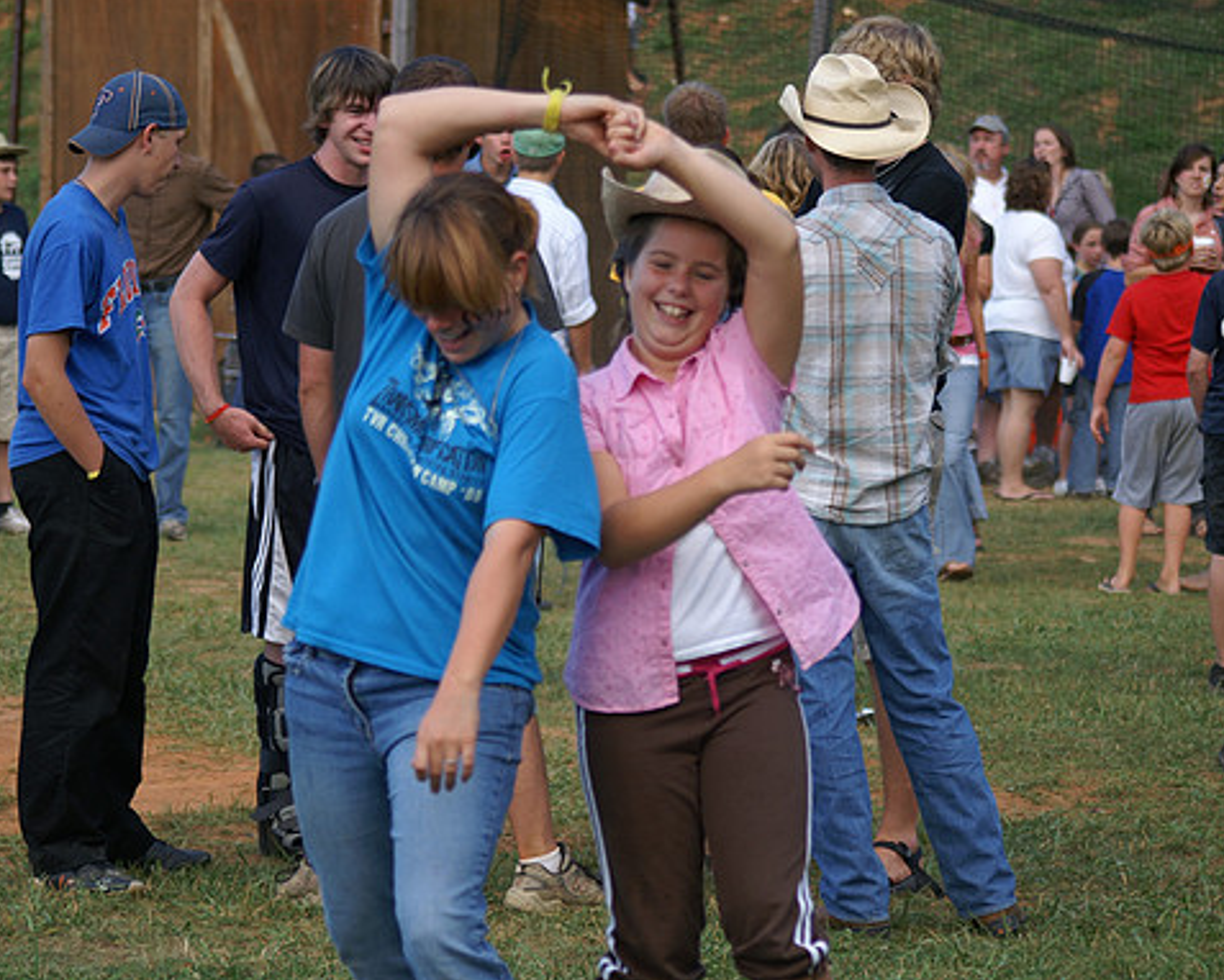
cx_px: 567
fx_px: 5581
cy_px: 487
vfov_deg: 10.0
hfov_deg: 12.5
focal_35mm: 154
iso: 125
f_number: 4
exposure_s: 1/250
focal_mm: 90
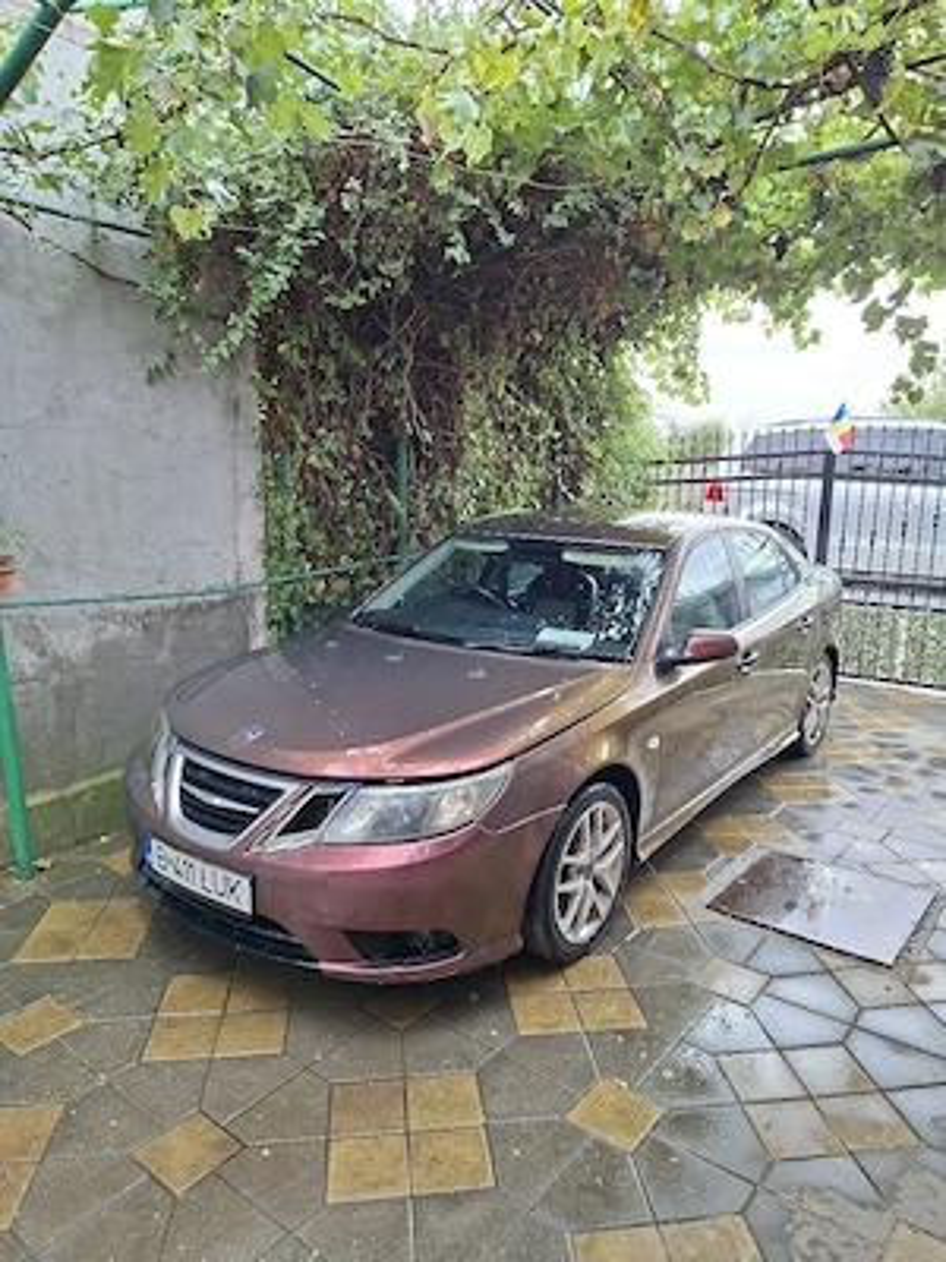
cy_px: 631
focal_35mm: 23
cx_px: 473
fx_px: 838
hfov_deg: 58.9
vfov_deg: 73.9
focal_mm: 5.54
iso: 50
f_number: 1.8
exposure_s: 1/179
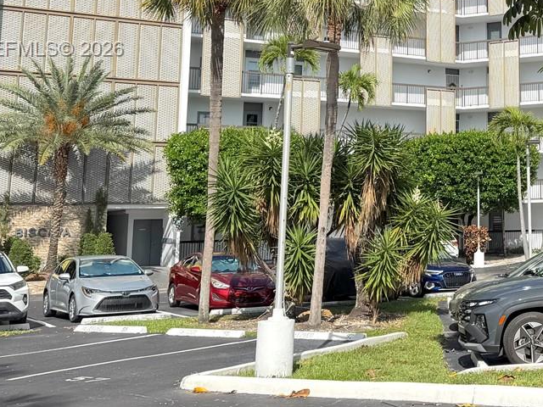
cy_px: 50
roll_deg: +1.1
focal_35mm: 60
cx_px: 538
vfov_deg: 23.8
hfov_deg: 30.1
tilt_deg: +10.3
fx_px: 941
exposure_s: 1/4310
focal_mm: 6.76
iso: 80
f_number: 1.78
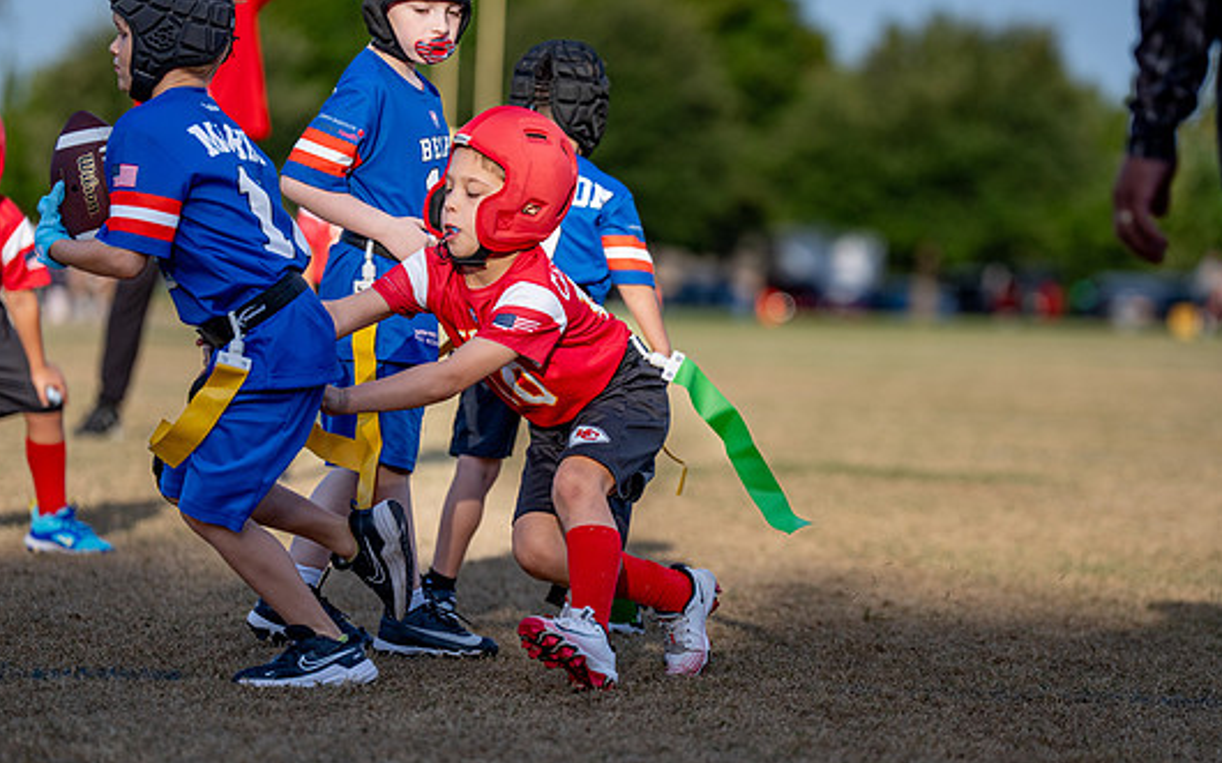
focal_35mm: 195
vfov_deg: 6.7
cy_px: 370
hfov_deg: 10.7
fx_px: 6493
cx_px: 702
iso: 250
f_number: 2.8
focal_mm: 154
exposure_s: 1/3200
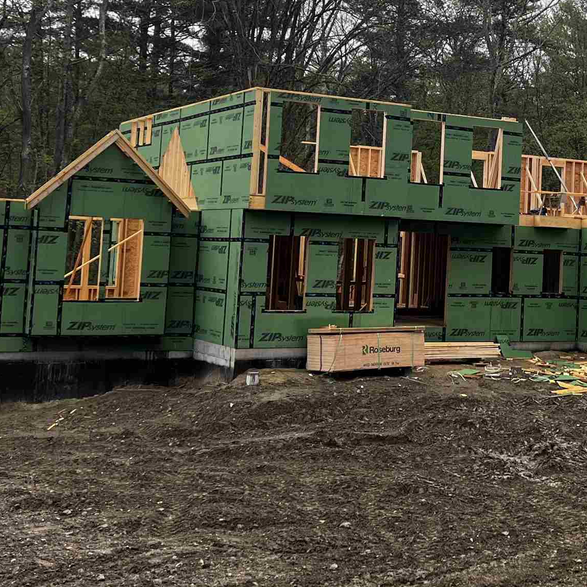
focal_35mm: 62
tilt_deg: +2.7
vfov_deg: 27.4
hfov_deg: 26.9
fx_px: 1189
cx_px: 509
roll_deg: -2.6
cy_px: 163
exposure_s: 1/272
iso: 40
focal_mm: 5.7
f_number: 1.5
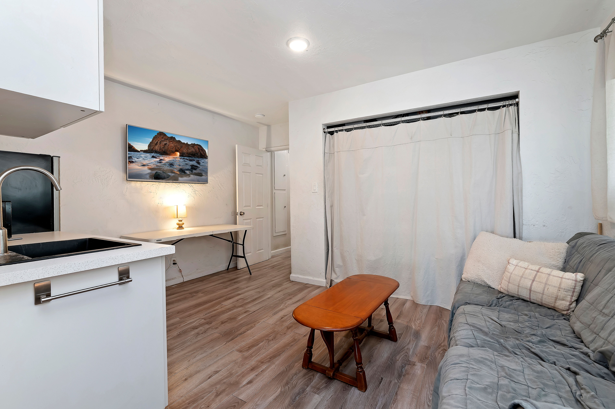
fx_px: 239
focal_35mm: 14
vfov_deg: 81.1
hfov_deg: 104.3
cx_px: 308
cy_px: 204
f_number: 10
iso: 500
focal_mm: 14
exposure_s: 1/4
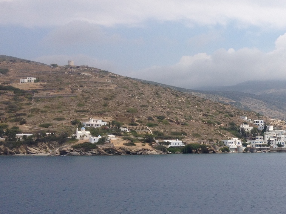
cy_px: 119
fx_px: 611
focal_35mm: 74
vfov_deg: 19.9
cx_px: 260
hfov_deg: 25.5
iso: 50
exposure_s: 1/2907
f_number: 2.4
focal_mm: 4.28
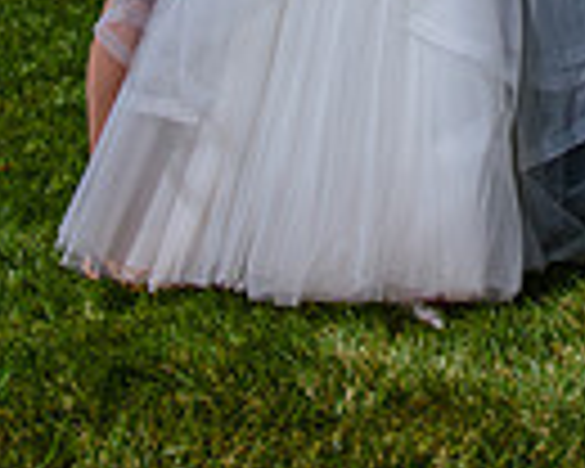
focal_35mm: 153
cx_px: 634
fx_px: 2649
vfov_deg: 9.5
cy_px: -443
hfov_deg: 12.4
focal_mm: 34
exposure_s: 1/250
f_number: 13
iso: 200
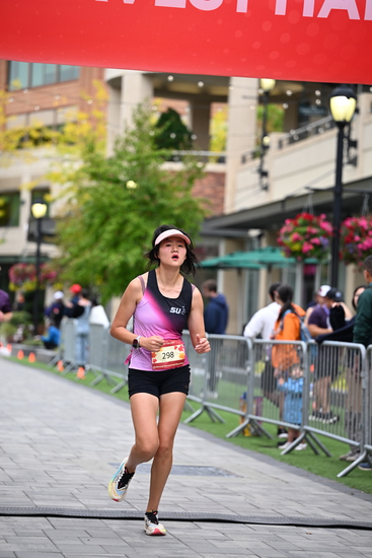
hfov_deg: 12.5
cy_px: 279
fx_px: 1704
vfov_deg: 18.6
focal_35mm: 110
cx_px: 186
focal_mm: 110
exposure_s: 1/2000
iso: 640
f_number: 2.8
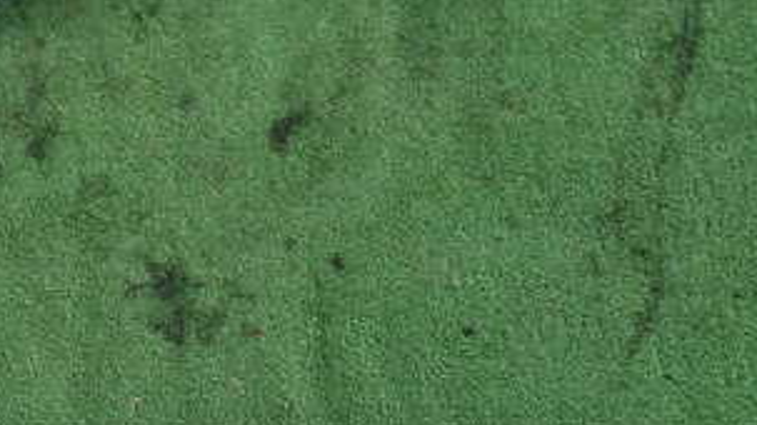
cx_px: 15
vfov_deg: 21.5
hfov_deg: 35.2
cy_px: 20
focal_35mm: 54
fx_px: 1083
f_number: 2.8
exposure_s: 1/100
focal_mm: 4.5
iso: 100
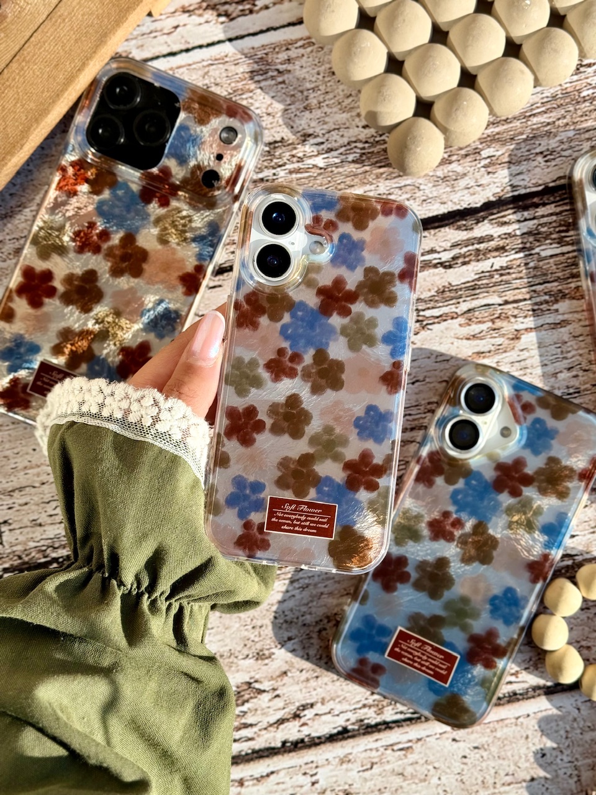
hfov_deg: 30.3
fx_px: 1102
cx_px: 298
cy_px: 398
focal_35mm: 48
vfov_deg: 39.7
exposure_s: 1/2667
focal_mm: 6.76
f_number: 1.78
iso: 80
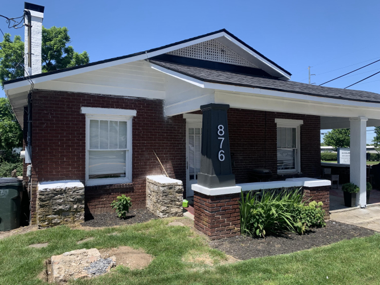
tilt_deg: +1.0
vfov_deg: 53.0
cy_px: 142
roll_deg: +0.4
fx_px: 285
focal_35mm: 26
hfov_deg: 67.3
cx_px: 190
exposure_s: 1/1220
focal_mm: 4.25
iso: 25
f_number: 1.8
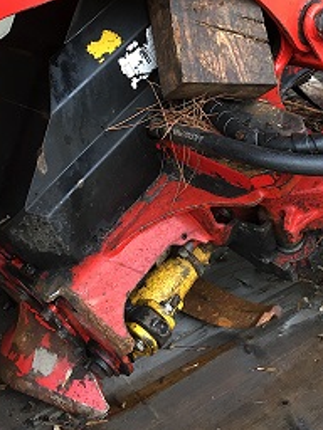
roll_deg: +4.2
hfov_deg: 25.5
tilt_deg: -15.6
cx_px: 212
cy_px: 44
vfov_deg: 32.1
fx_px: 709
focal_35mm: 57
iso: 64
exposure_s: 1/33
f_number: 2.2
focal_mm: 4.15
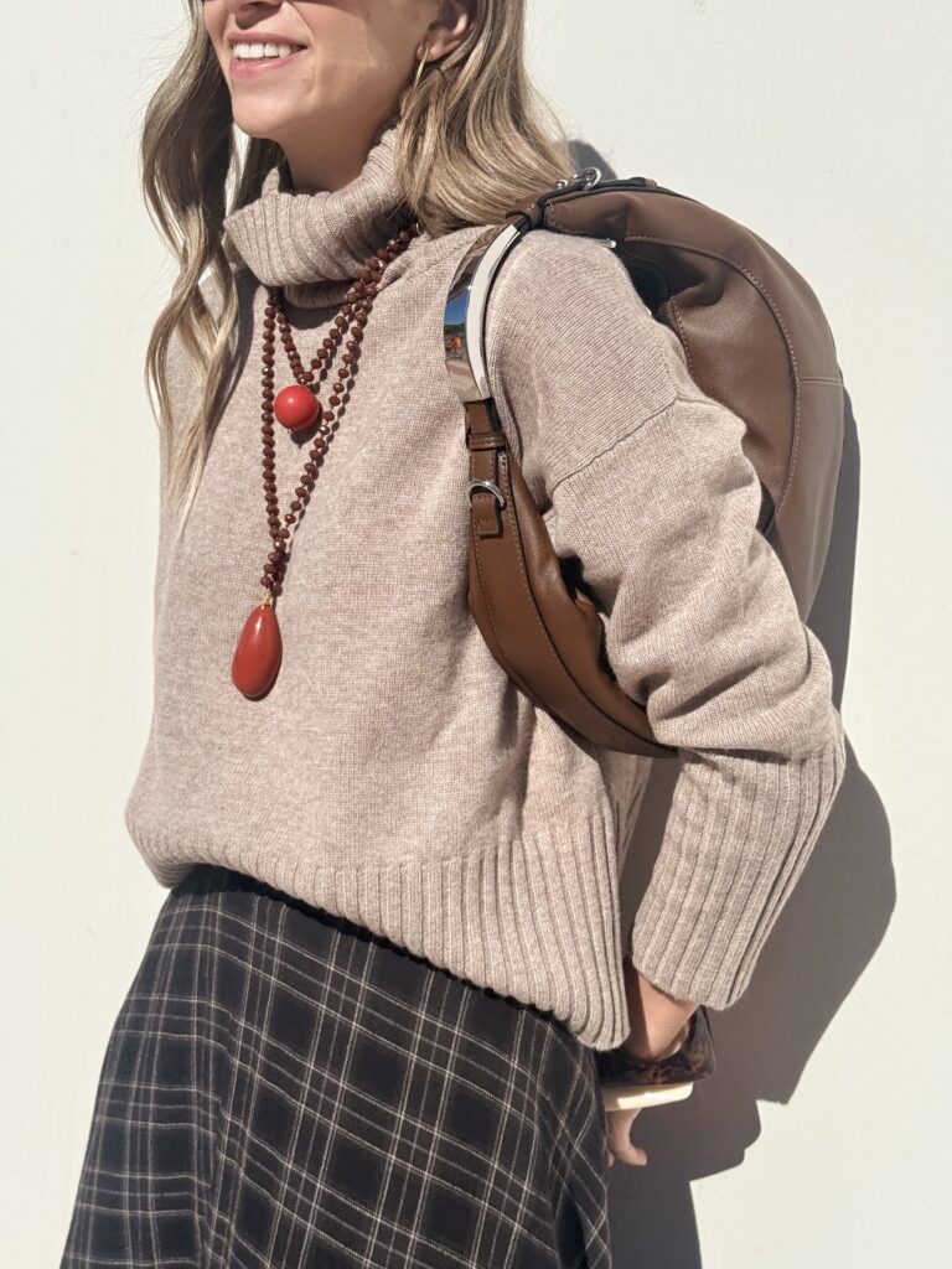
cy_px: 634
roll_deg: -3.6
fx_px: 1760
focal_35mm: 48
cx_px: 476
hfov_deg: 30.3
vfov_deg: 39.7
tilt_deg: -8.3
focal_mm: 6.76
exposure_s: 1/11364
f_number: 1.78
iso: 64
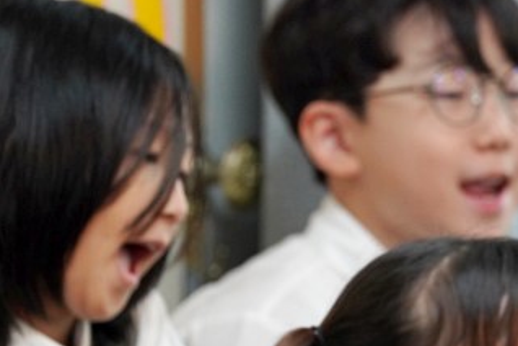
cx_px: 652
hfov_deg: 3.6
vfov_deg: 2.4
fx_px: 8143
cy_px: 459
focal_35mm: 566
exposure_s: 1/250
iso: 2000
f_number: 4
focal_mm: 200
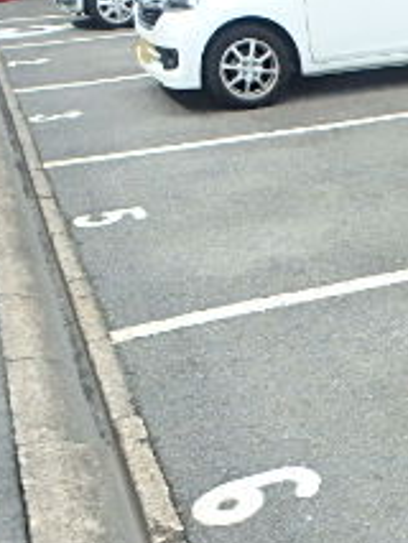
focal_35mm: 63
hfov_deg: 21.6
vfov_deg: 30.7
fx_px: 989
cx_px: 492
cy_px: 252
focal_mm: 3.7
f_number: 3.5
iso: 125
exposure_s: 1/320
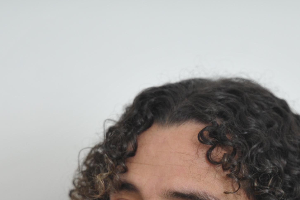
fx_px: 4514
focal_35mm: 542
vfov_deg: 2.5
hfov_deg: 3.8
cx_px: 172
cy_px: 290
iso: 800
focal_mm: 185
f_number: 2.8
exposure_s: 1/50
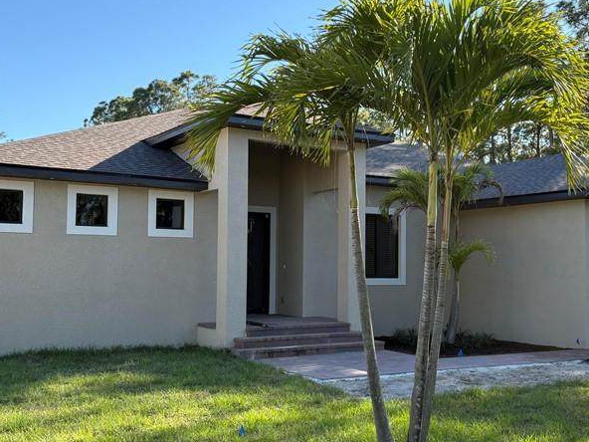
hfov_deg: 41.8
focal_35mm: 45
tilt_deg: +3.8
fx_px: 766
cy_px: 227
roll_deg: +0.4
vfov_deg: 32.2
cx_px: 359
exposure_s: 1/1484
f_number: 1.6
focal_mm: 5.96
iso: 64
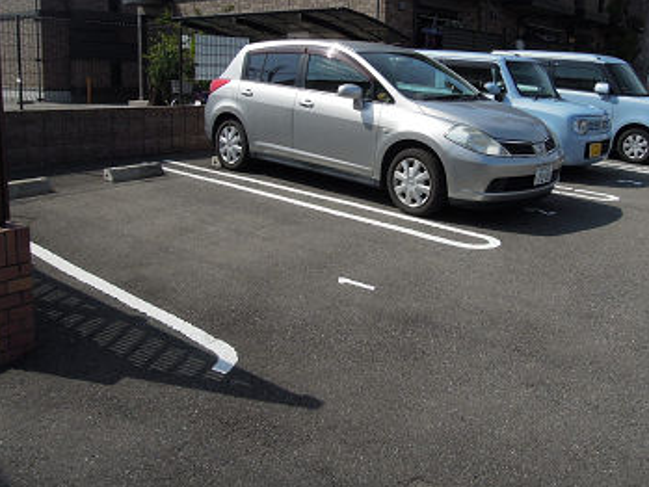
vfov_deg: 42.3
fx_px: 619
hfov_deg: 55.2
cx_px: 368
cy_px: 154
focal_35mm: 33
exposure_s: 1/1600
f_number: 4
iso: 160
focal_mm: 4.3
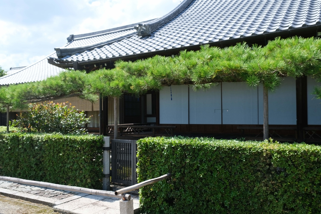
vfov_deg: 42.3
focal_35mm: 31
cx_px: 160
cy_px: 107
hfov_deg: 60.3
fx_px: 276
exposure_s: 1/400
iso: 320
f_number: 6.4
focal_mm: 20.5
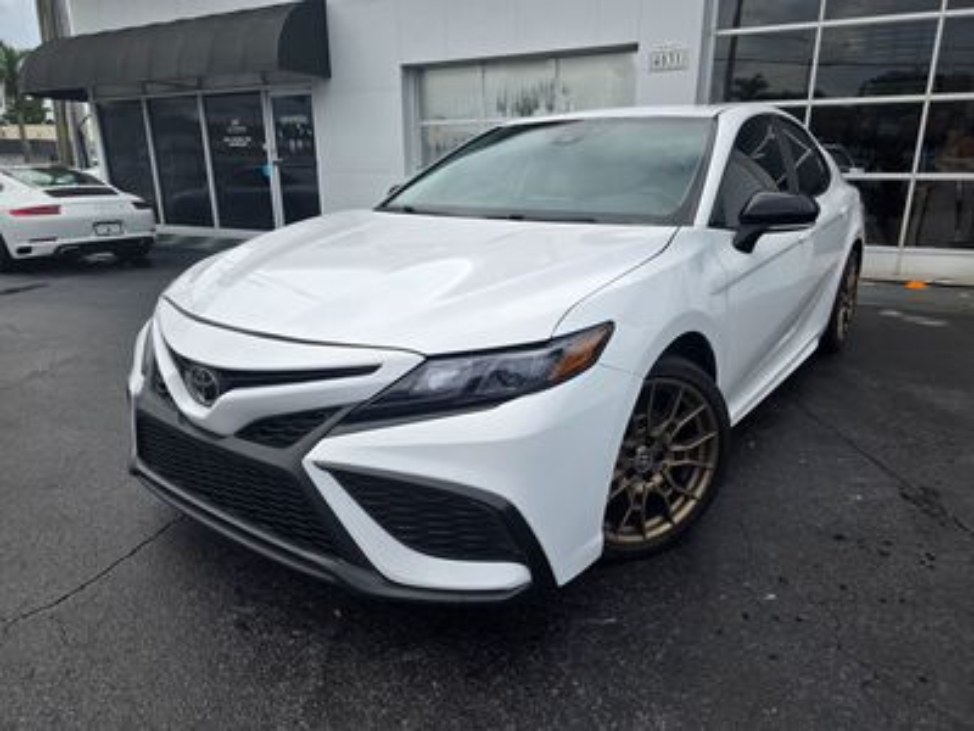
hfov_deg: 73.9
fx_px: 647
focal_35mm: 23
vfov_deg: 58.9
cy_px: 366
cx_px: 487
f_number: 1.7
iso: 80
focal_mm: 6.3
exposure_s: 1/3737
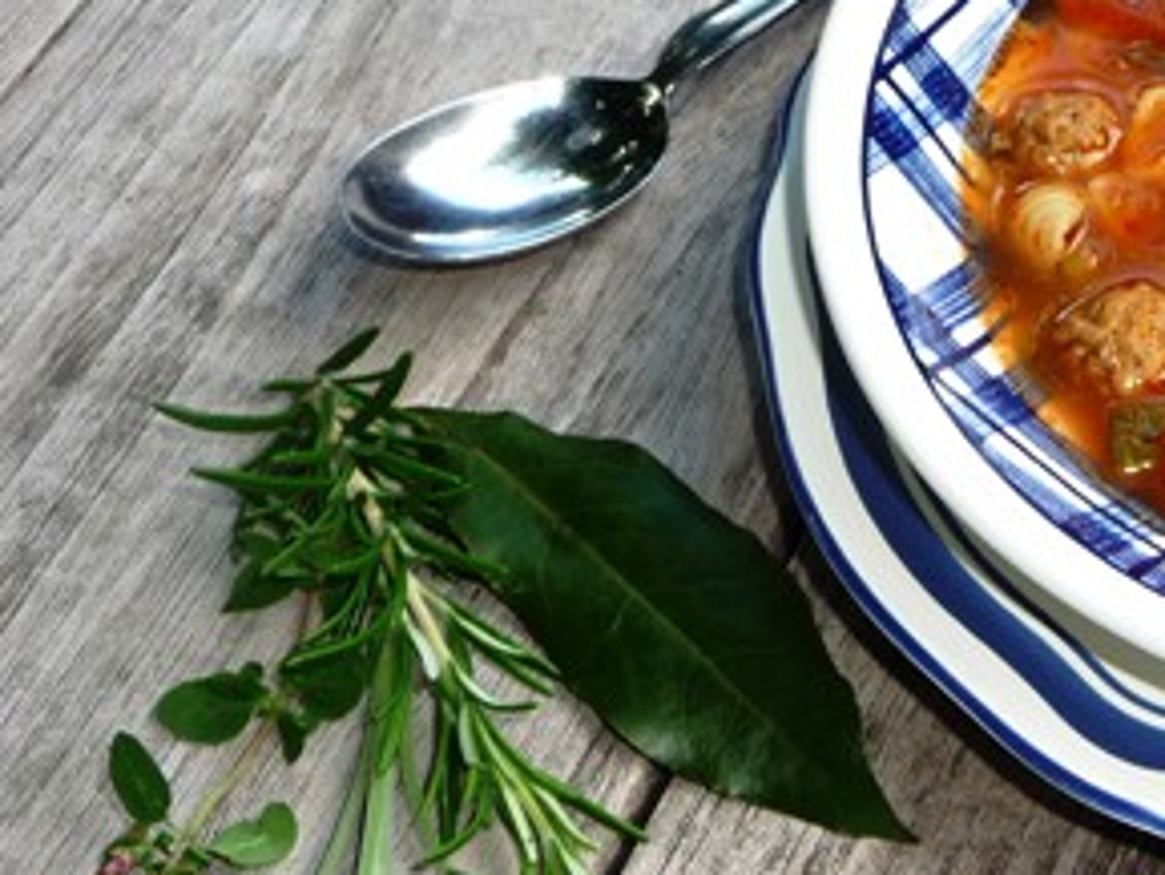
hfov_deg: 30.1
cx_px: 1004
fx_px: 2087
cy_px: 500
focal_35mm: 62
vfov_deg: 23.6
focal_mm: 4.7
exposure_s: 1/60
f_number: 3.3
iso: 100
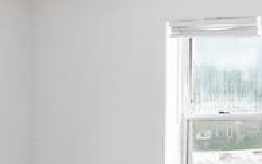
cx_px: 395
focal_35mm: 91
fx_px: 650
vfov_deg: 14.3
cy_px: 122
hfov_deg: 19.7
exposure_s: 1/60
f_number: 9
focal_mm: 17
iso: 125
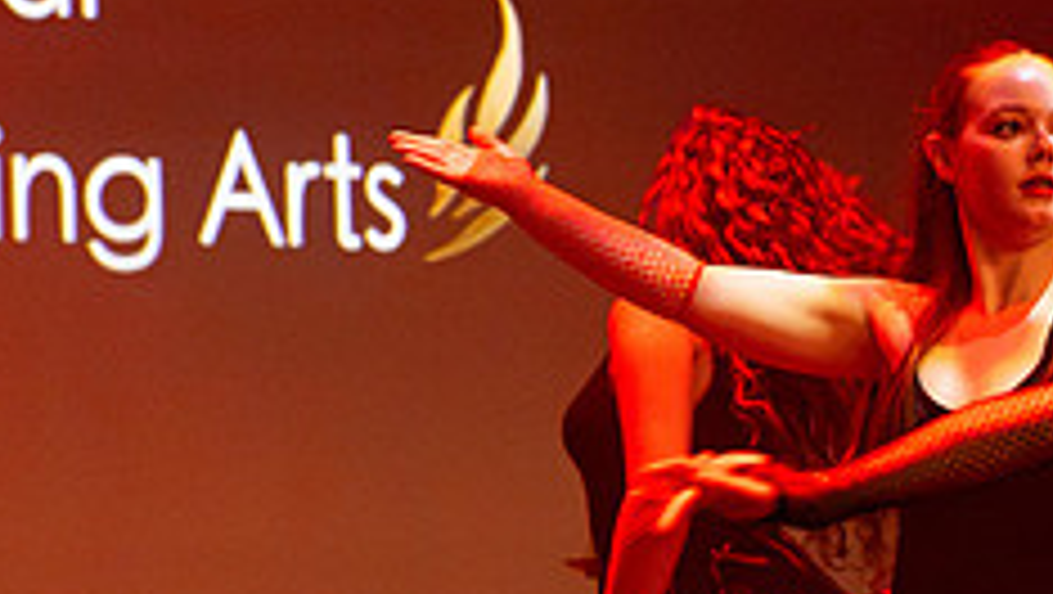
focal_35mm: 279
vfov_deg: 4.4
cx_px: 1007
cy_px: 506
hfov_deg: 7.7
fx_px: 7795
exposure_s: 1/250
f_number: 3.5
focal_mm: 70
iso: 5000
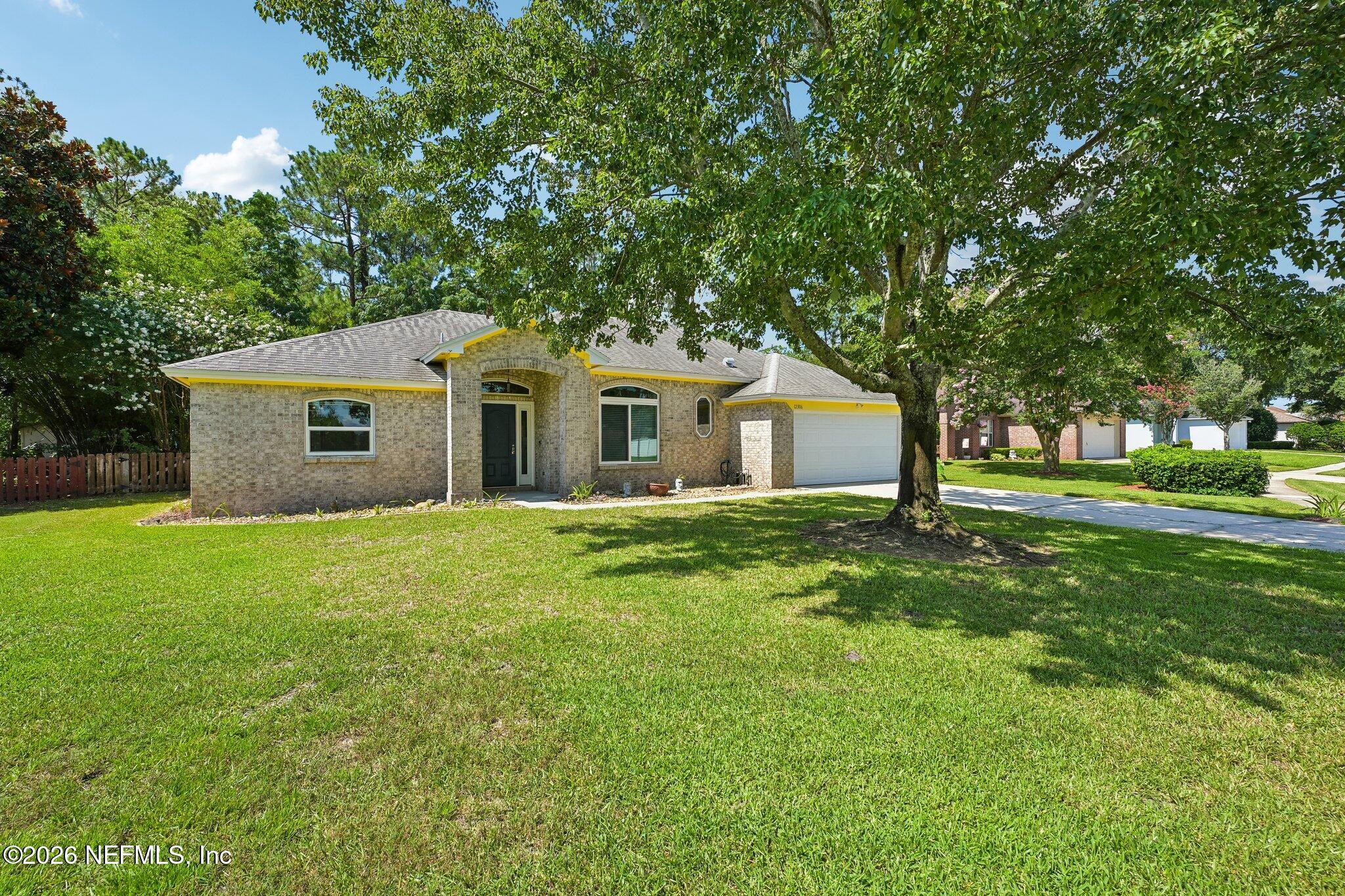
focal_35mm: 16
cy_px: 448
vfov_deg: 75.5
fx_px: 579
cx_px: 672
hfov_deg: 98.5
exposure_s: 1/125
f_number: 8
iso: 100
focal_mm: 15.5
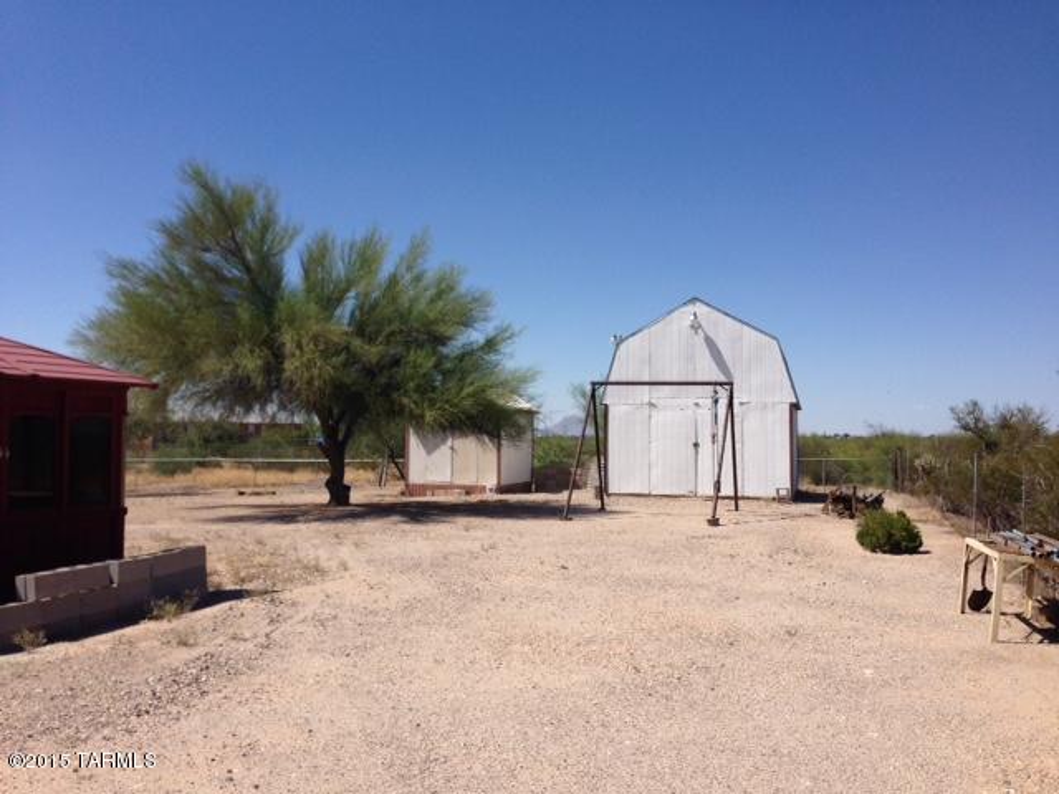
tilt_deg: +1.9
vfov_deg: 42.9
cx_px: 530
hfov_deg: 55.4
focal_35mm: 33
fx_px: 1010
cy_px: 397
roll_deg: -0.8
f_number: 2.4
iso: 50
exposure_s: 1/2584
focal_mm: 4.12
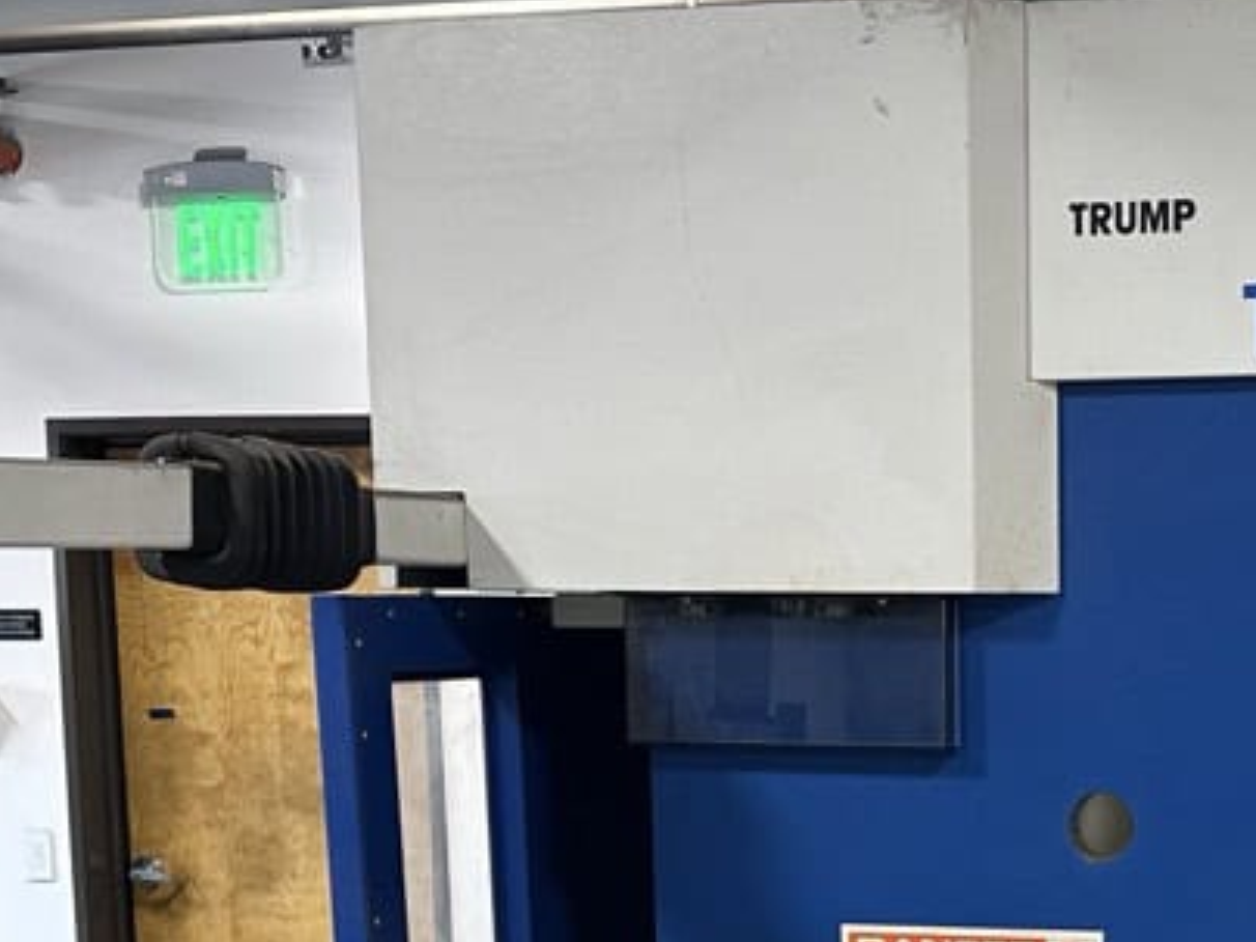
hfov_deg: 24.8
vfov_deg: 18.7
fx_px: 2758
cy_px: 1023
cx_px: 1163
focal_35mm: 76
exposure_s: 1/60
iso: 125
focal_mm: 6.9
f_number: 1.8
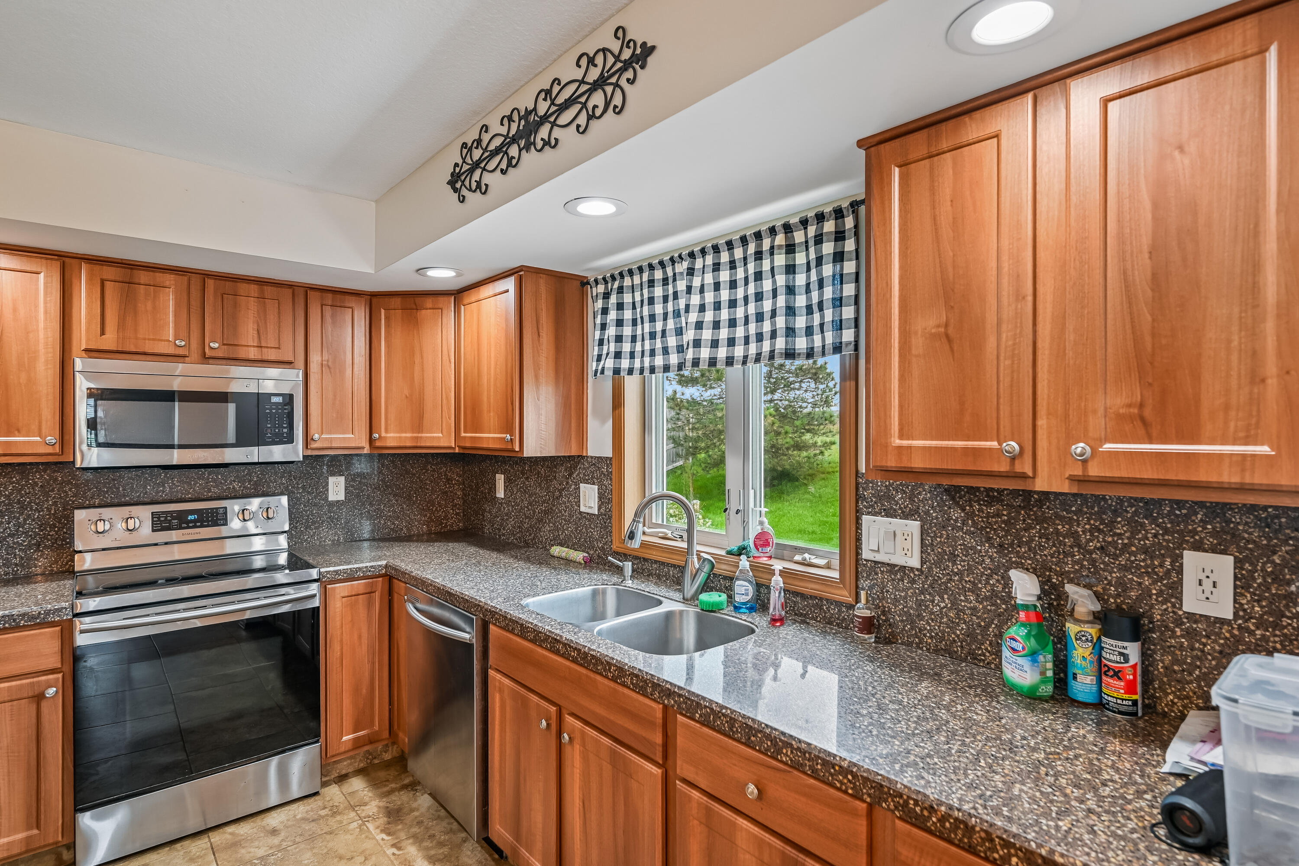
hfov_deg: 90.0
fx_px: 649
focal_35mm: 18
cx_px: 650
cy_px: 433
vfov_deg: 67.4
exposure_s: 1/20
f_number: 4.8
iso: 400
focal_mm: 18
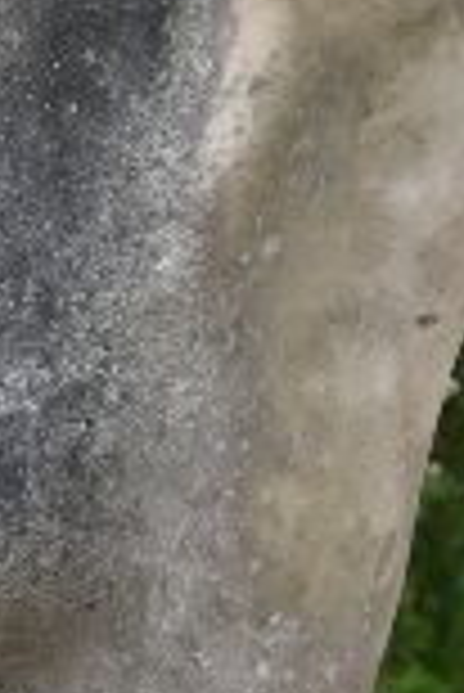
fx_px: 4626
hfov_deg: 5.6
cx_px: -469
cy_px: 900
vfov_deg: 8.5
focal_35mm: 240
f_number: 5.6
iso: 140
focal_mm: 20.5
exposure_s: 1/250
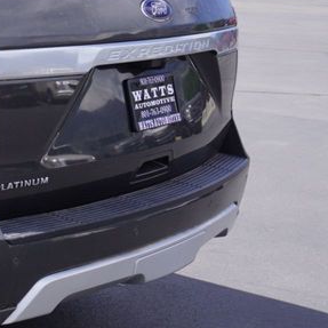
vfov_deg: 18.2
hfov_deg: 15.8
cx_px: -247
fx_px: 1024
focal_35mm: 96
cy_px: 143
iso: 100
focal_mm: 21
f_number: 9
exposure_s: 1/125
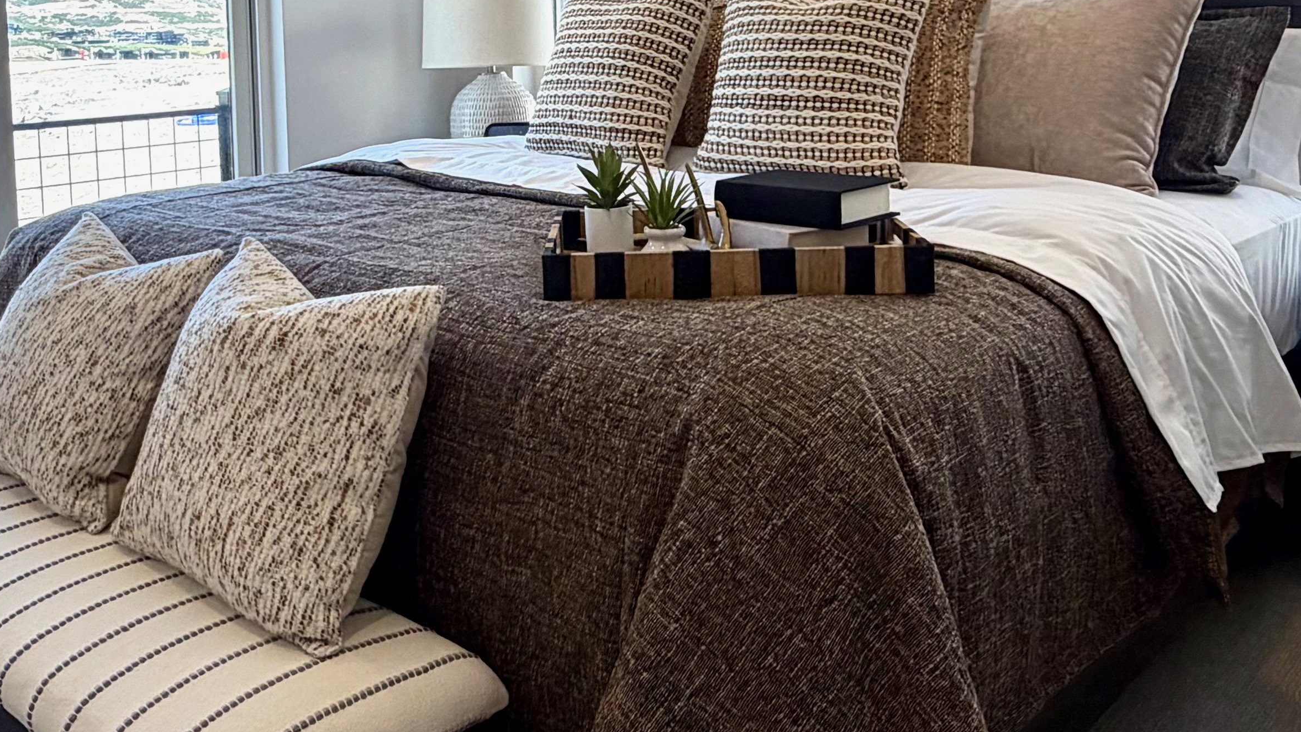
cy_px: 117
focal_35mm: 37
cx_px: 555
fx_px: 1276
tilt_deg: -5.1
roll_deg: +1.4
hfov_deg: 53.8
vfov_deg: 31.0
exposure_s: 1/144
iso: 64
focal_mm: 2.22
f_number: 2.2
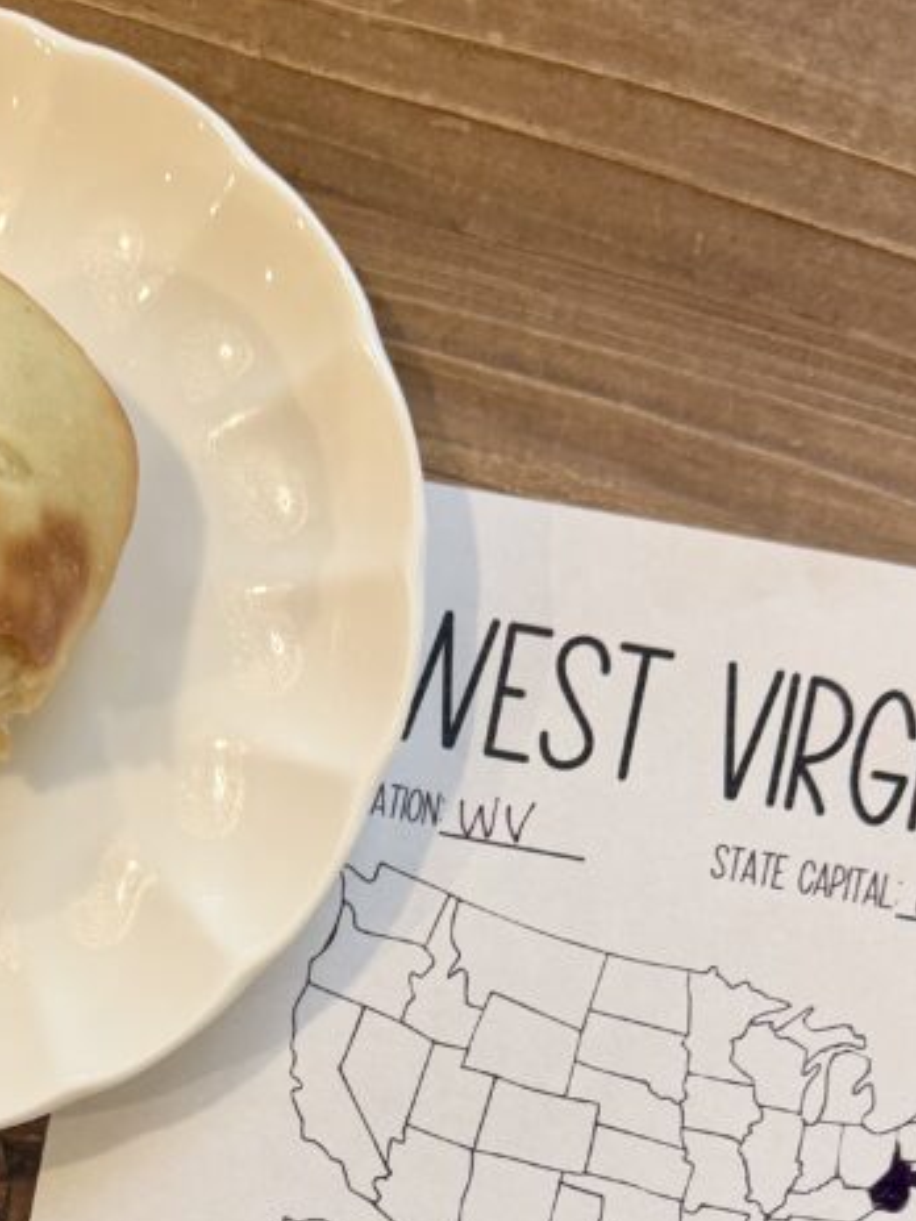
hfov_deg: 27.4
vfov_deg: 33.7
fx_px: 1870
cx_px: 308
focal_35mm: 53
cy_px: 1155
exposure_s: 1/60
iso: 125
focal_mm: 6.76
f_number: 1.78
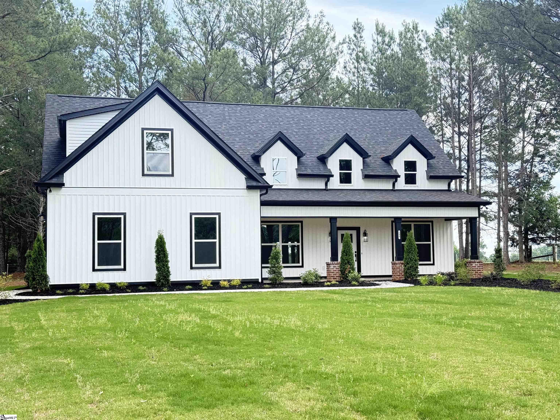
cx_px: 280
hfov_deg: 39.7
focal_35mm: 48
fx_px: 777
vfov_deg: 30.3
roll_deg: +0.7
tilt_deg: +4.2
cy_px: 210
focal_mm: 6.76
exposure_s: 1/463
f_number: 1.78
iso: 100
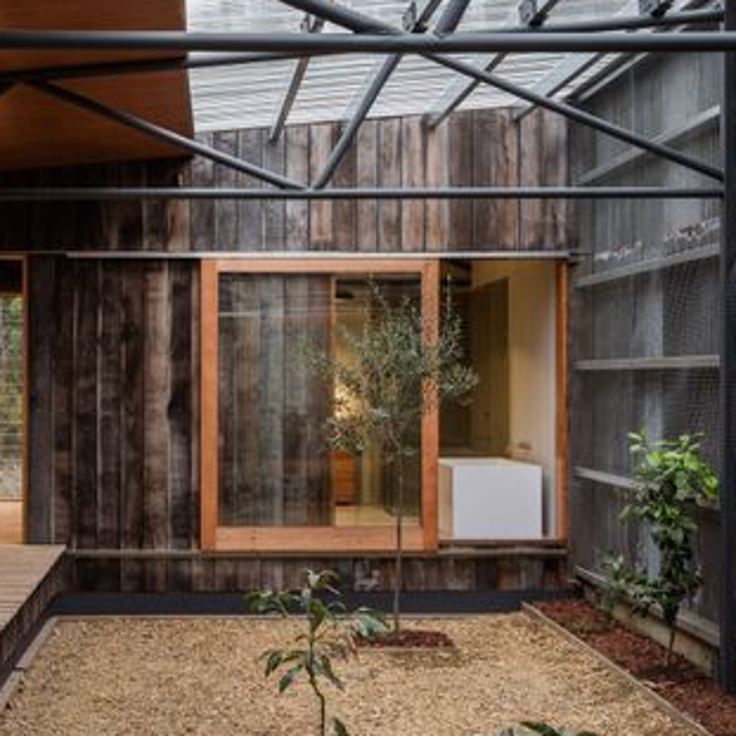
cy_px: 367
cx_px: 222
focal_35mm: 55
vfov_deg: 31.1
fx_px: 1323
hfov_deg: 30.8
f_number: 11
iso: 100
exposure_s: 1/2
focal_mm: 55.5
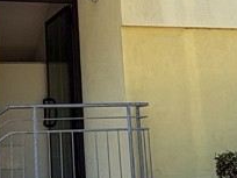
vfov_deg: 16.4
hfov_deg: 22.1
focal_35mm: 88
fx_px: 602
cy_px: -10
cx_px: 62
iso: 40
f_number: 2.2
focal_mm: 2.22
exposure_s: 1/479
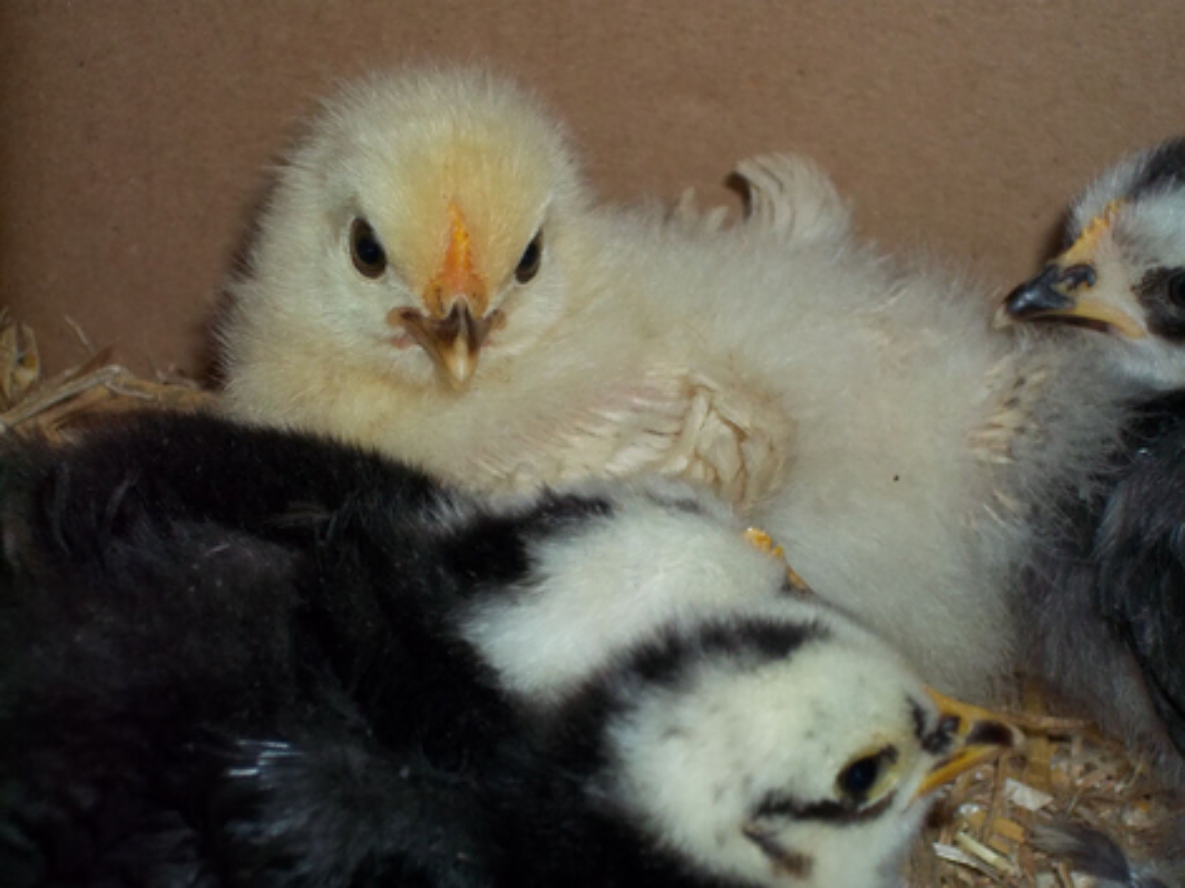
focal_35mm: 96
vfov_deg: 15.4
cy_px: 444
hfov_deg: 20.4
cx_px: 592
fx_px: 3286
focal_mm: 17.1
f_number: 5.2
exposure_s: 1/60
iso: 80
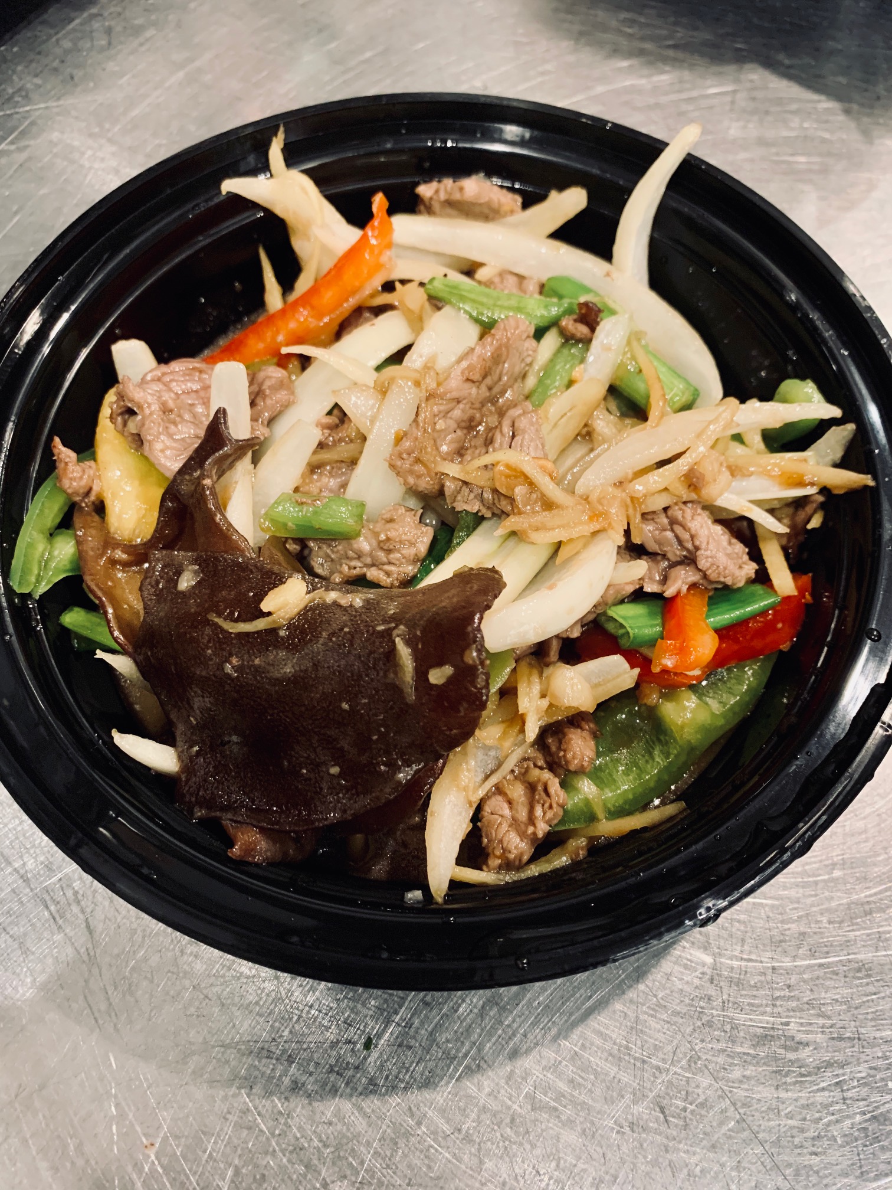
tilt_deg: -65.2
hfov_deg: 53.1
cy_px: 595
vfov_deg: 67.3
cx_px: 446
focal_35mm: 26
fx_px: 893
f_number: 1.8
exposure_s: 1/40
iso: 400
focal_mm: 4.25
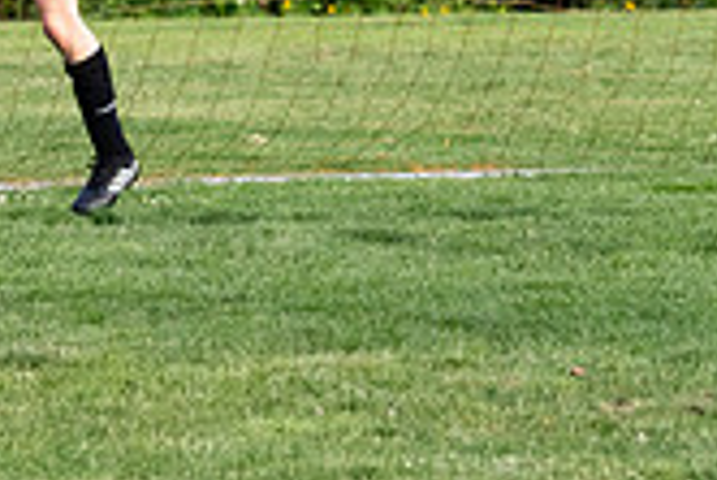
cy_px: 144
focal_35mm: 1170
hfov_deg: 1.8
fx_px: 23322
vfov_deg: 1.2
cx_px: -68
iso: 800
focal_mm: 150
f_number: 4.5
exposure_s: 1/1250
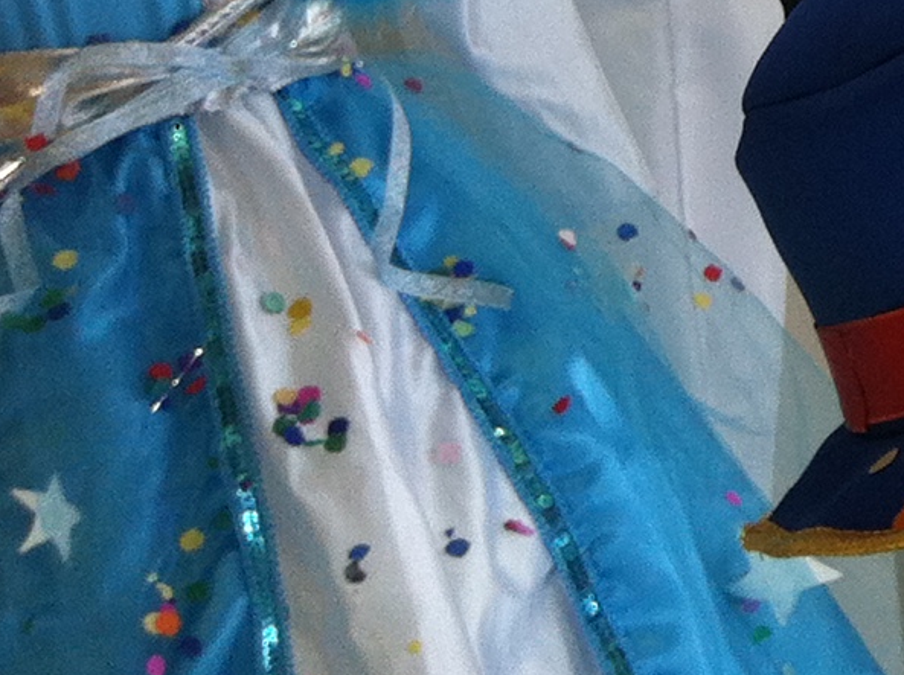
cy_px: -609
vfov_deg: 9.2
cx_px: 1901
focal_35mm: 153
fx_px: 3990
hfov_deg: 11.4
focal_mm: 3.85
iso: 80
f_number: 2.8
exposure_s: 1/30
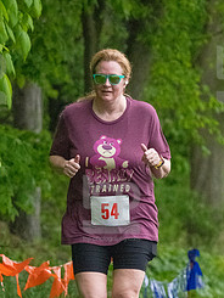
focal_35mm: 529
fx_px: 4560
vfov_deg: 3.7
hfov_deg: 2.8
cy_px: 208
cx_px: 111
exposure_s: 1/1250
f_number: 5.6
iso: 6400
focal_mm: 200
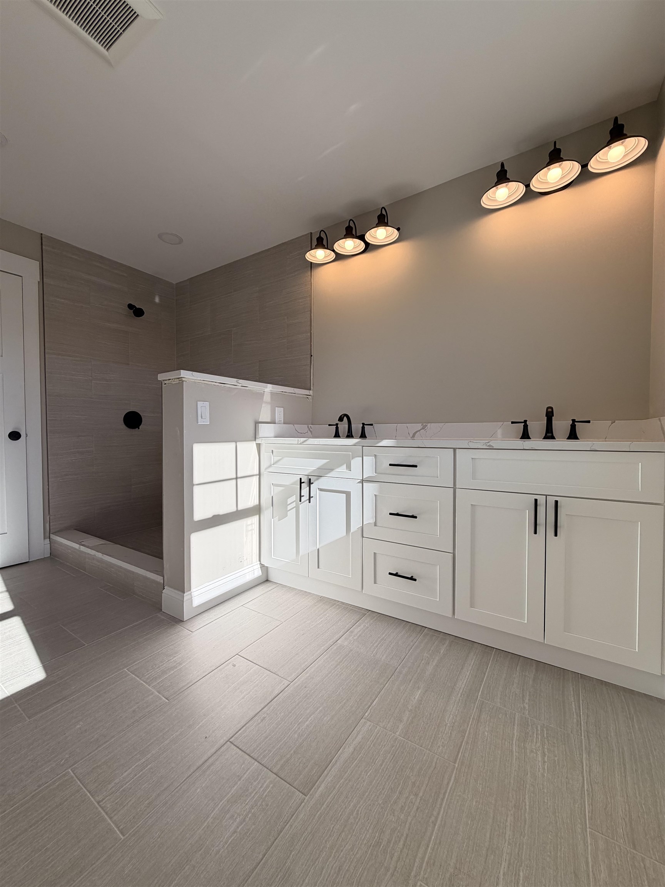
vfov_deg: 102.1
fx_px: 359
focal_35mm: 14
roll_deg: +0.8
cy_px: 444
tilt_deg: -1.4
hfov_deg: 85.7
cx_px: 332
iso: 64
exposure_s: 1/502
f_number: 2.2
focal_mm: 2.22
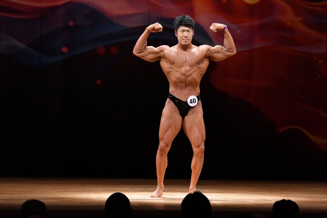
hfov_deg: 9.2
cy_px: 109
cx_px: 164
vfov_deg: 6.1
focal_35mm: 225
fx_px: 2043
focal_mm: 150
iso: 4000
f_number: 5.6
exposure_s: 1/400
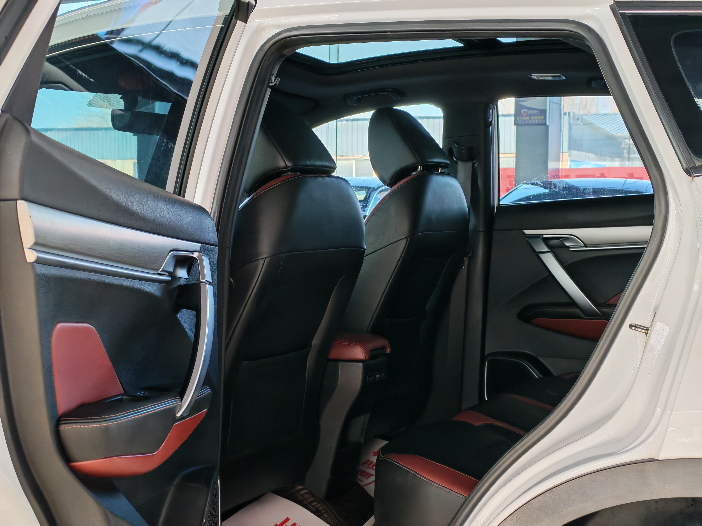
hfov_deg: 35.5
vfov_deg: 27.0
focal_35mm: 54
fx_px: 1095
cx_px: 351
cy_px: 263
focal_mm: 6.12
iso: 250
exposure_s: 1/50
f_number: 1.9
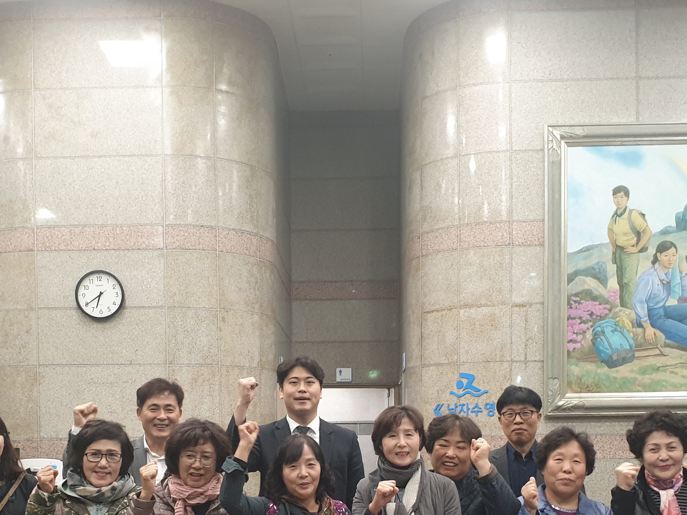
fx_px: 933
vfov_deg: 29.9
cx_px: 330
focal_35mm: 47
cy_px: 437
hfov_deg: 40.4
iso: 320
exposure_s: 1/40
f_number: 2.4
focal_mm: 4.3
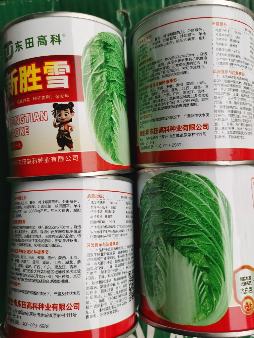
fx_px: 264
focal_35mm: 27
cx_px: 127
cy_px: 169
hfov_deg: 51.3
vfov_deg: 65.3
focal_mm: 5.58
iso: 50
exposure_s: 1/270
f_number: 1.8
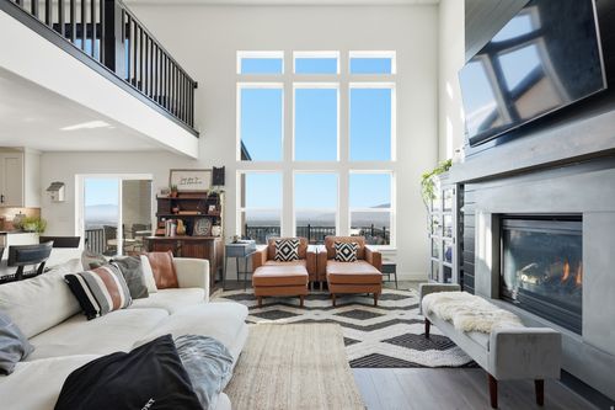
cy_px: 205
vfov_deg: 73.7
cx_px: 308
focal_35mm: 16
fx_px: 273
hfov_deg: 96.8
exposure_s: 1/500
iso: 640
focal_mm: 16
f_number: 9
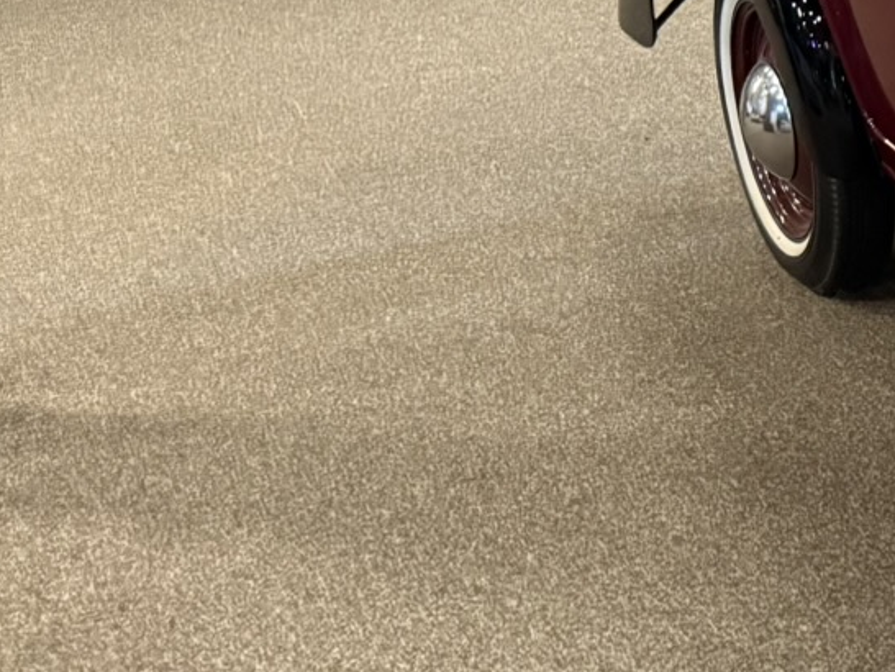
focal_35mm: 90
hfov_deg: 17.8
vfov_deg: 16.4
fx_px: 2328
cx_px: 1579
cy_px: 305
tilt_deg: -20.0
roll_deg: -0.7
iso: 800
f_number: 1.78
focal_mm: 6.76
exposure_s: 1/40
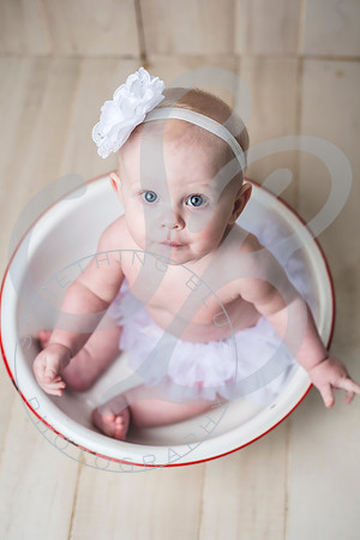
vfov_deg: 39.6
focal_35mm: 50
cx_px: 180
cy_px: 270
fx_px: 750
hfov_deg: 27.0
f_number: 2.8
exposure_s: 1/200
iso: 200
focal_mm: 50
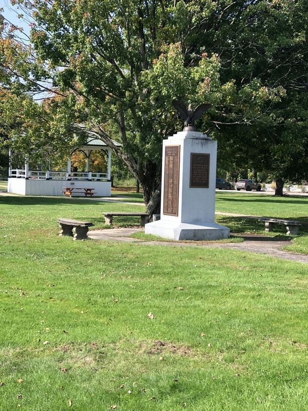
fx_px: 676
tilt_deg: -4.1
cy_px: 206
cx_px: 154
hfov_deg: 25.7
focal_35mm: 57
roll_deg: -1.7
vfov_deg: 33.8
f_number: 2.8
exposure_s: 1/276
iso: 20
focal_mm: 6.6
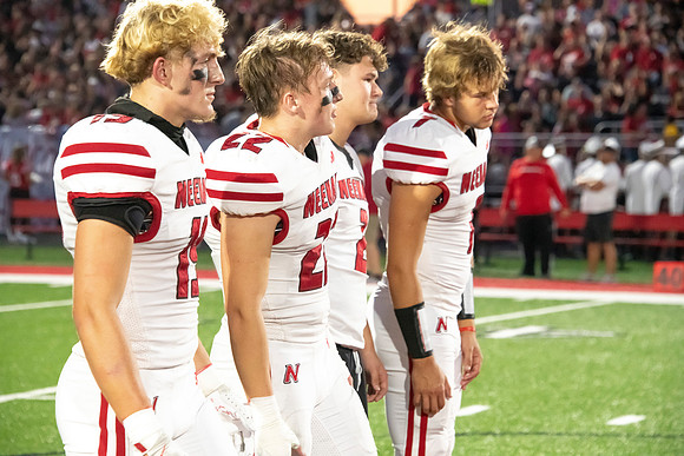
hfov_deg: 12.1
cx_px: 342
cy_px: 228
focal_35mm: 170
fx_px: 3231
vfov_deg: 8.1
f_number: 7.1
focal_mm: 170
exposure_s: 1/200
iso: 10000
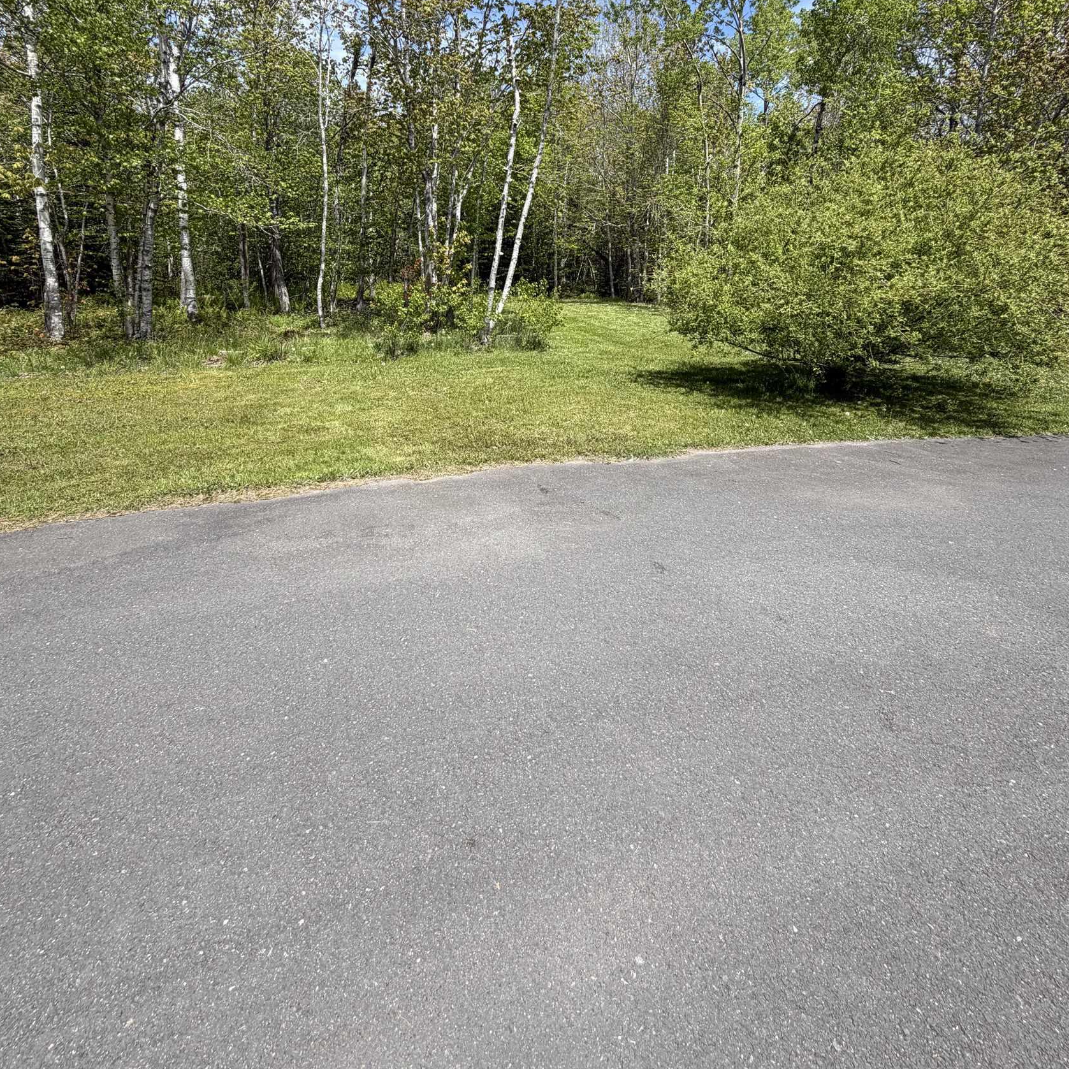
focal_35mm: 17
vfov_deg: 80.5
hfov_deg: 84.0
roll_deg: -2.2
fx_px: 594
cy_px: 337
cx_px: 544
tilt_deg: -7.1
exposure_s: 1/770
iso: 32
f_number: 2.2
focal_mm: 2.22
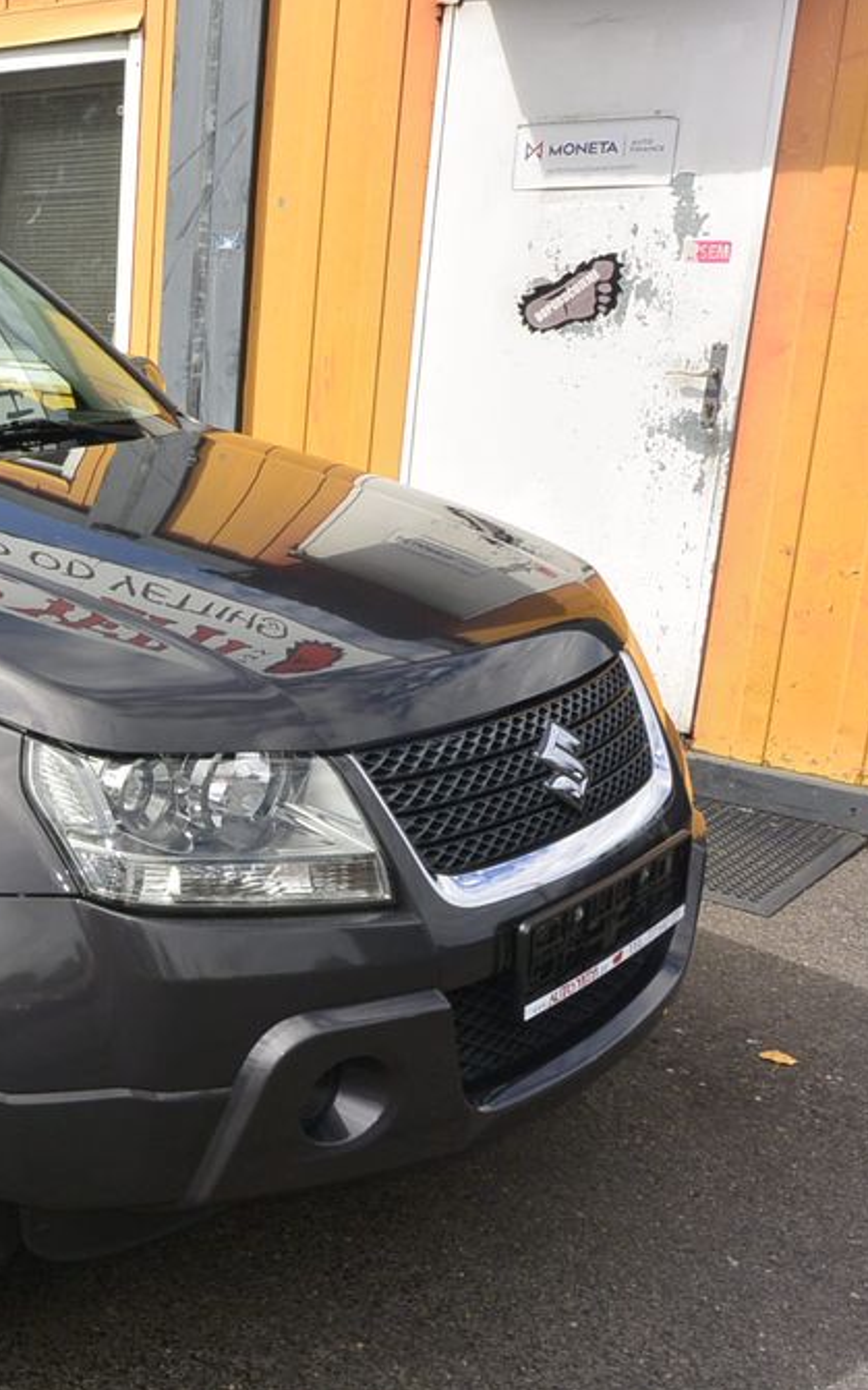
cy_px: 699
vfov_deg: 47.2
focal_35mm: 42
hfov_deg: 27.1
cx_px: -166
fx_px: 1591
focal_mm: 10
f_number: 10
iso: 160
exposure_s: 1/250
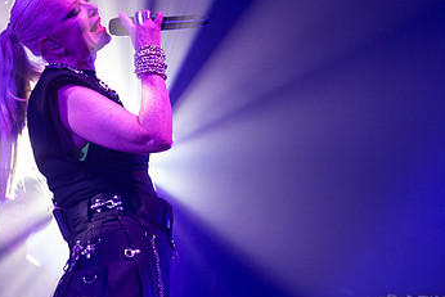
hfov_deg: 17.0
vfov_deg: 11.4
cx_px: 169
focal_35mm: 120
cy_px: 85
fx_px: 1484
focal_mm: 52
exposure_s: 1/320
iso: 2500
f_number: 3.2
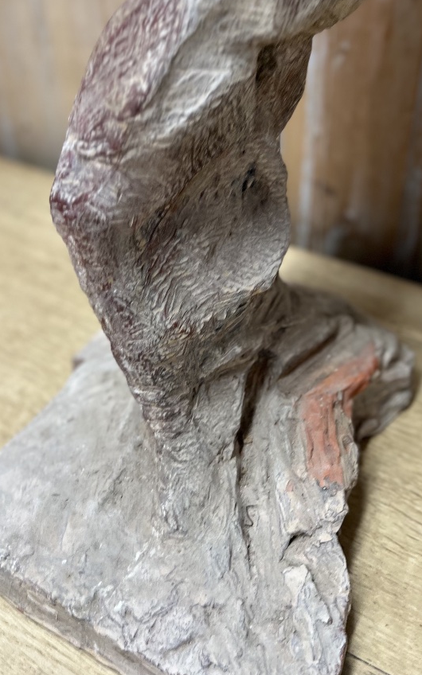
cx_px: 255
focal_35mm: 39
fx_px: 718
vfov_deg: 50.0
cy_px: 267
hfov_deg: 32.7
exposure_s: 1/50
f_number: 1.6
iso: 100
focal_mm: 5.1
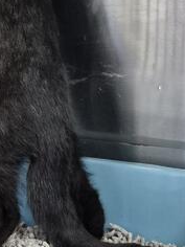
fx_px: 371
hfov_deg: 27.4
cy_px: 41
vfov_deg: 35.4
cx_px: 36
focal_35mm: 52
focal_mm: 5.4
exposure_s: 1/100
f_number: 1.8
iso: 1000
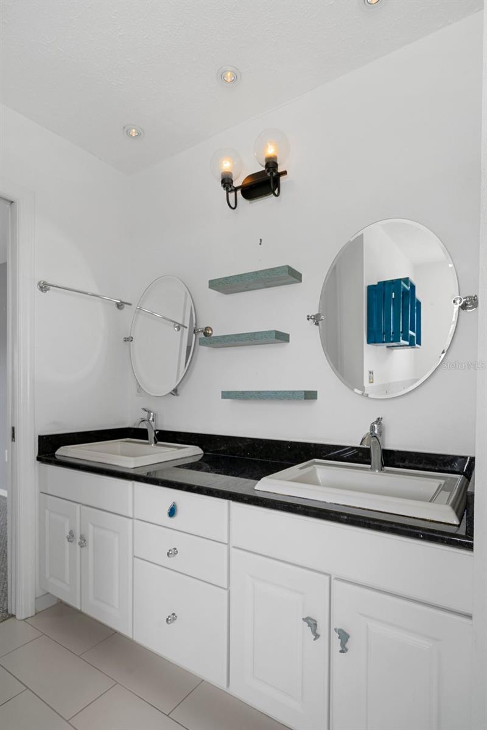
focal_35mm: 17
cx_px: 244
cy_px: 365
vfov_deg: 93.3
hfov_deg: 70.4
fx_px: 345
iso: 320
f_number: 8
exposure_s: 1/8
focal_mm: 17
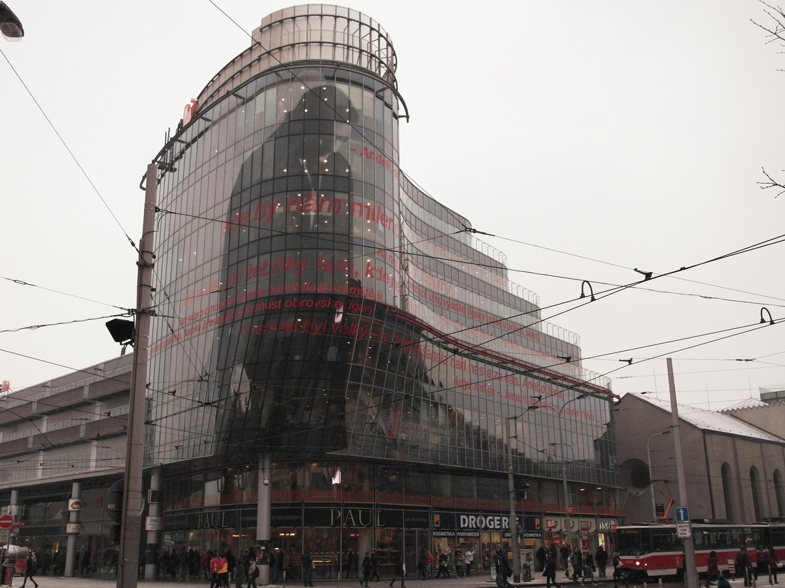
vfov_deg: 39.7
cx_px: 392
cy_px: 294
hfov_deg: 51.4
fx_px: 816
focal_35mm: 36
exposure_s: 1/180
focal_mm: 7.8
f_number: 2.7
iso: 80
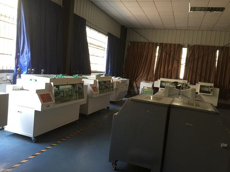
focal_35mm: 29
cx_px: 115
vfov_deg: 48.2
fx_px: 193
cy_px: 86
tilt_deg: -3.5
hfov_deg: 61.7
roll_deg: -6.2
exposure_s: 1/33
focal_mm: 4.15
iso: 160
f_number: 2.2
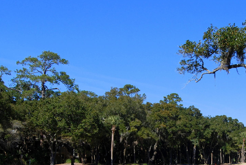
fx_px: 513
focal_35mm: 75
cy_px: 158
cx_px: 197
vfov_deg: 17.9
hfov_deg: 26.5
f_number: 10
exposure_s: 1/200
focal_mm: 24
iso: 100
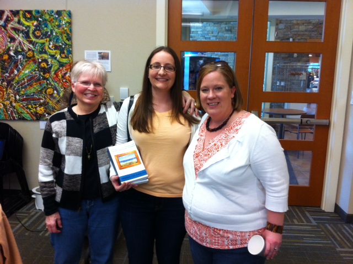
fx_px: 356
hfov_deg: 52.7
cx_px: 176
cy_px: 132
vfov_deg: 40.6
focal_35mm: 35
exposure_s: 1/15
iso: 100
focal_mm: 3.85
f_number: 2.8
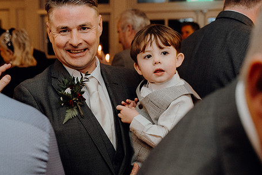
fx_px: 415
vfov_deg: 23.7
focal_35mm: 57
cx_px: 108
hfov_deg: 35.0
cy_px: 98
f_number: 3.5
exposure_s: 1/160
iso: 2500
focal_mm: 45
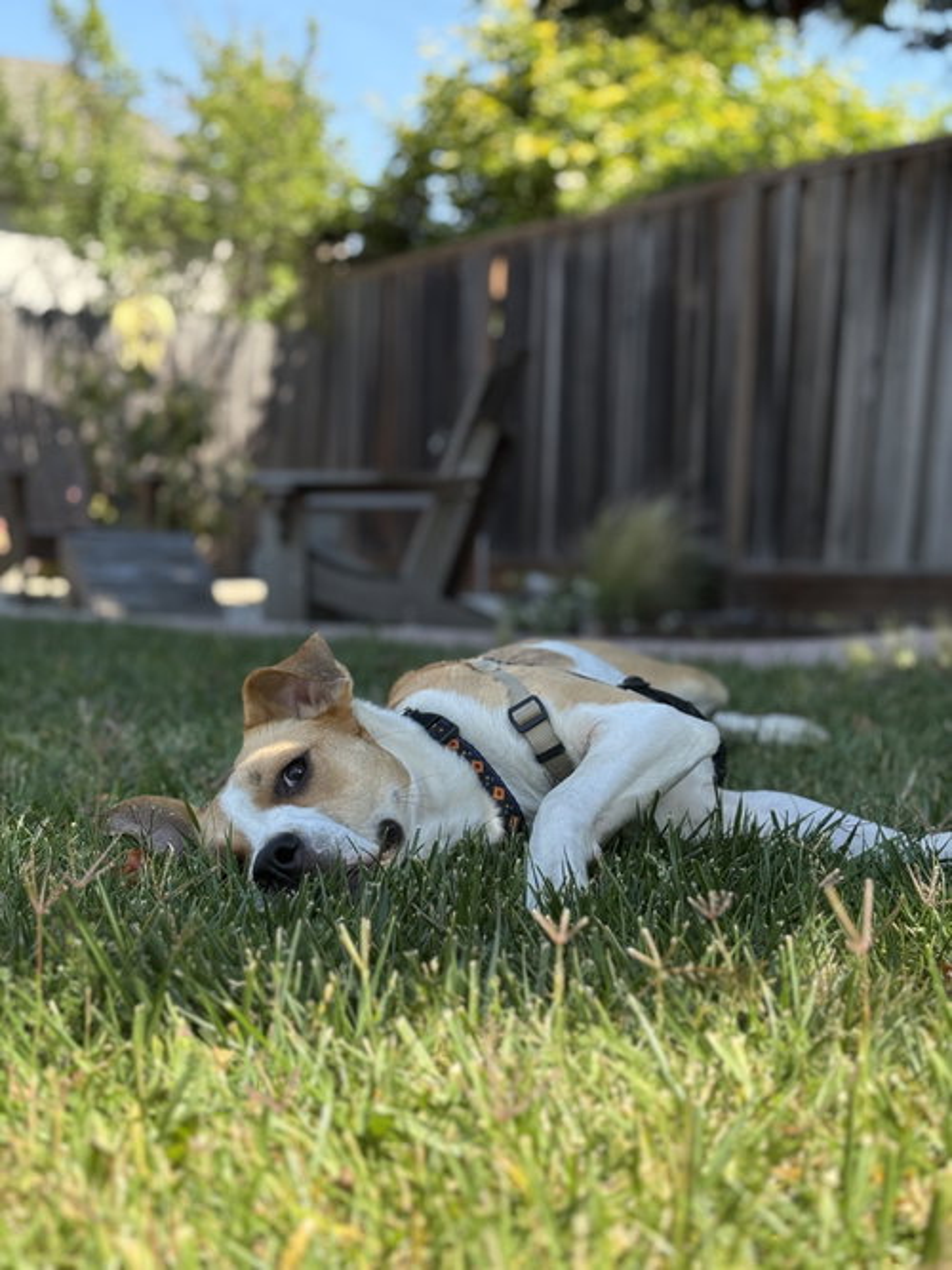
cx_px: 476
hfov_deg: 28.0
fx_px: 1907
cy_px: 635
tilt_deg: -1.7
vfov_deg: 36.8
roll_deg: -1.9
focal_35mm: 52
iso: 50
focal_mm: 5.96
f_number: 1.6
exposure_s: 1/740
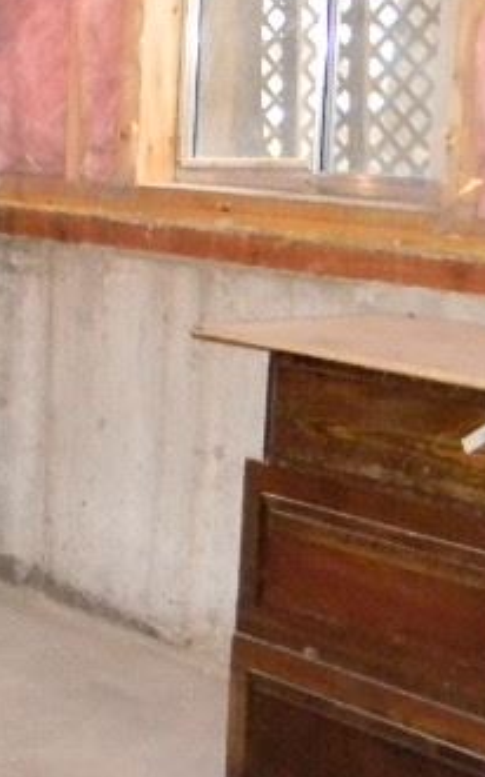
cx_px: -388
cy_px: 268
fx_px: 1947
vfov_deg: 22.5
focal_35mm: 92
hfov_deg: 12.9
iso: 800
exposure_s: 1/26
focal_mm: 5
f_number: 3.5
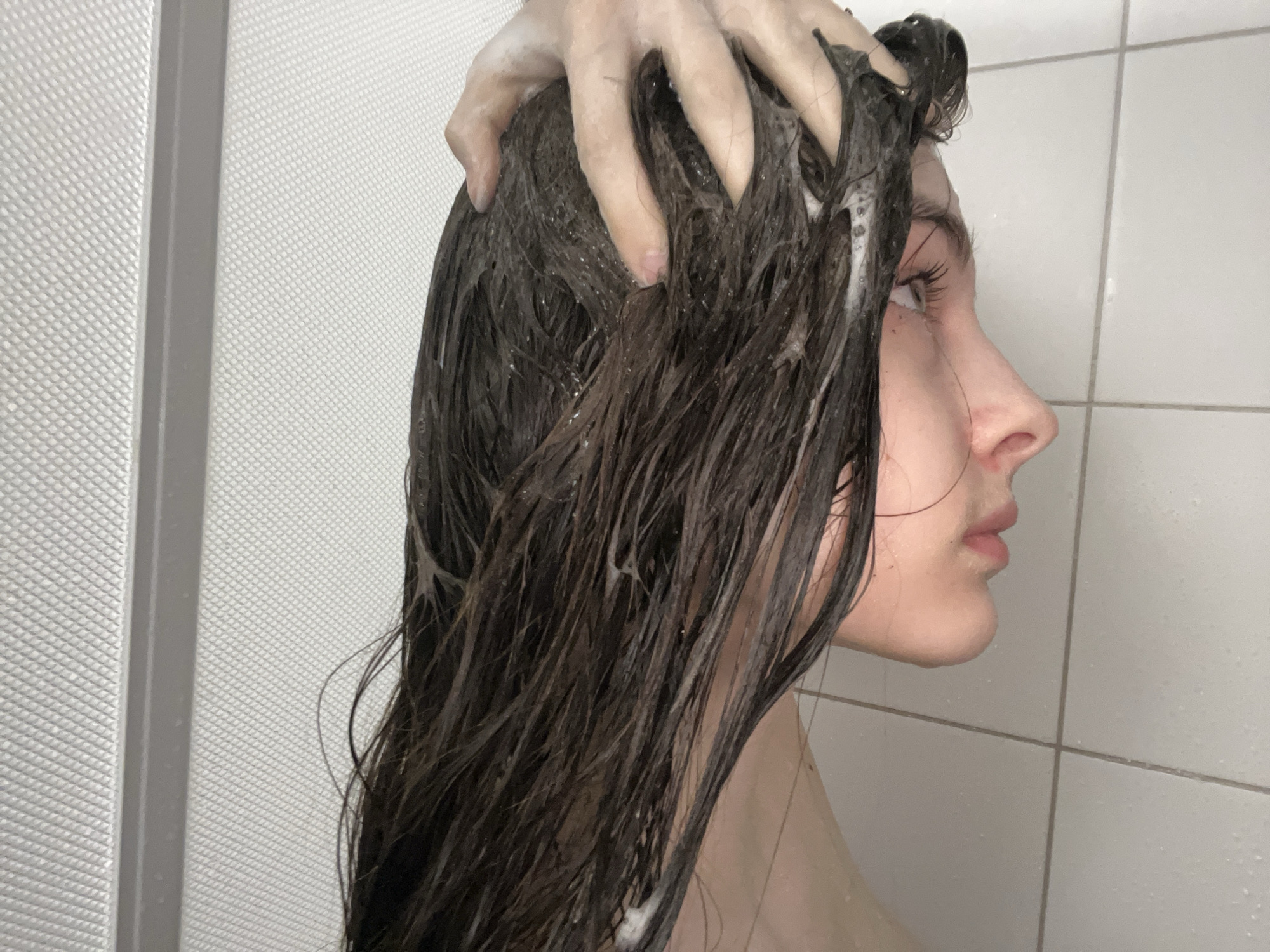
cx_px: 635
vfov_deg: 58.9
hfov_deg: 73.9
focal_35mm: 23
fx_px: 844
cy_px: 476
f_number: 2.2
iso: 400
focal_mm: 2.71
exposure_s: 1/33
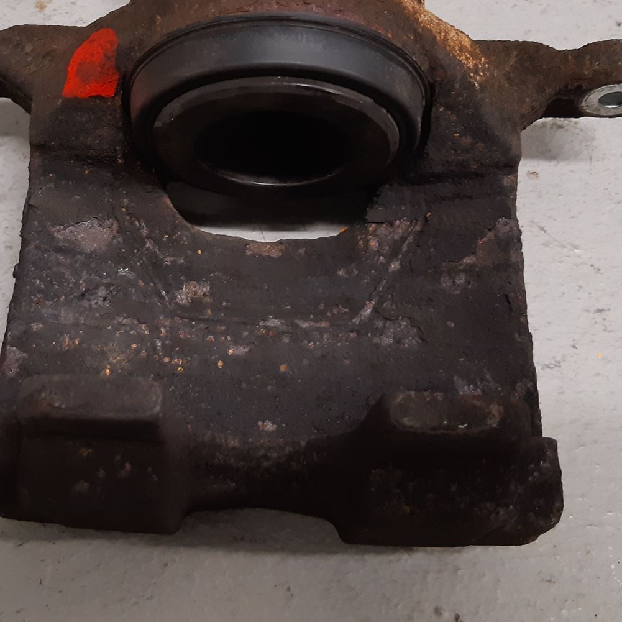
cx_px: 208
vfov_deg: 35.7
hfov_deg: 35.7
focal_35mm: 47
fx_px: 955
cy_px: 201
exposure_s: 1/50
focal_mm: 3.93
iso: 160
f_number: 1.7
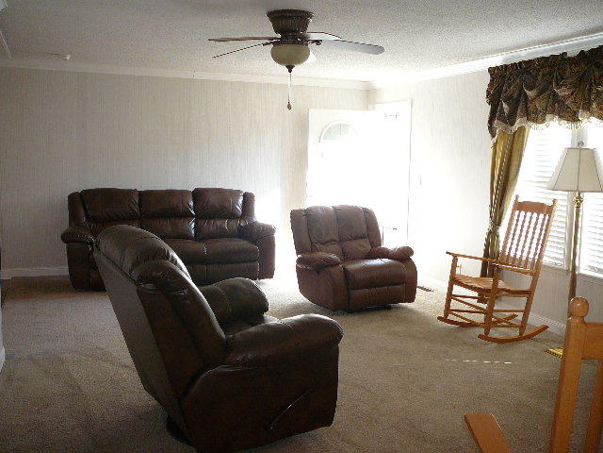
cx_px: 302
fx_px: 610
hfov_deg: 52.6
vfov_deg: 40.7
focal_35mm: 35
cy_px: 226
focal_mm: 5.2
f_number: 2.8
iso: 100
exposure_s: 1/40
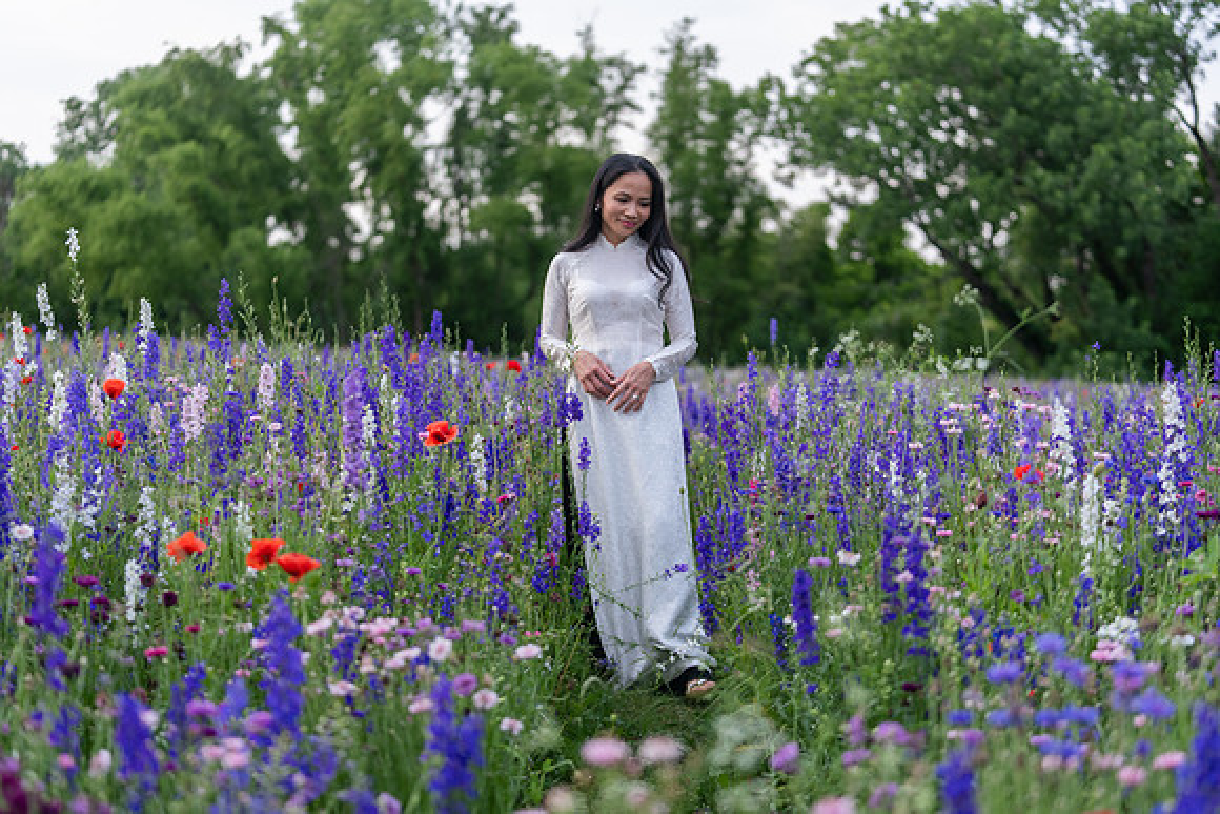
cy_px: 407
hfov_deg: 28.8
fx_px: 2373
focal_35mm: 70
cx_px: 610
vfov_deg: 19.5
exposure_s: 1/1000
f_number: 2.8
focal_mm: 70
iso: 400
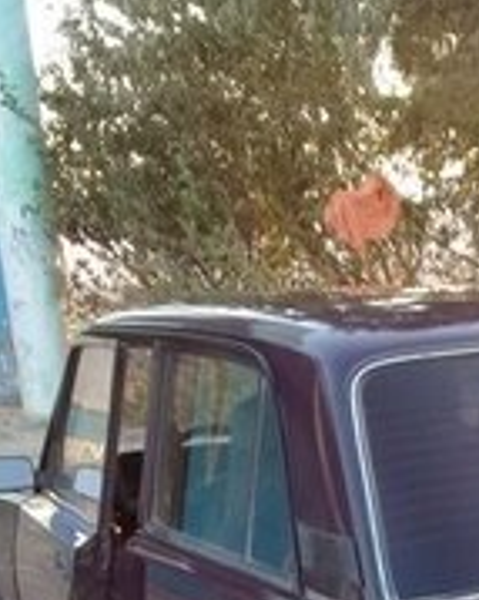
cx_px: 556
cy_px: 811
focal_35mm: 84
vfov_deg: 20.5
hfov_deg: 17.5
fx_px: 1490
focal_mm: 3.3
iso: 50
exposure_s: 1/50
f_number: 2.2
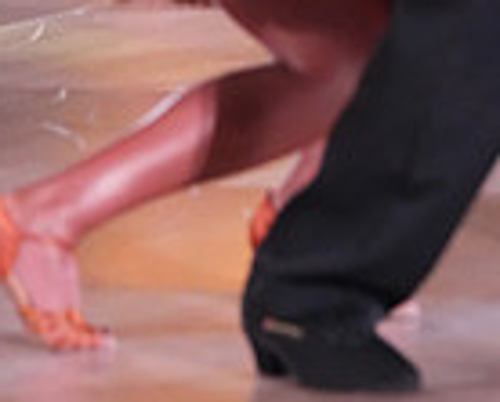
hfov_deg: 2.8
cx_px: 534
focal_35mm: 693
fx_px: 10277
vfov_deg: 2.2
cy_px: -355
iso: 8000
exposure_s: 1/250
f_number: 6.3
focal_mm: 176
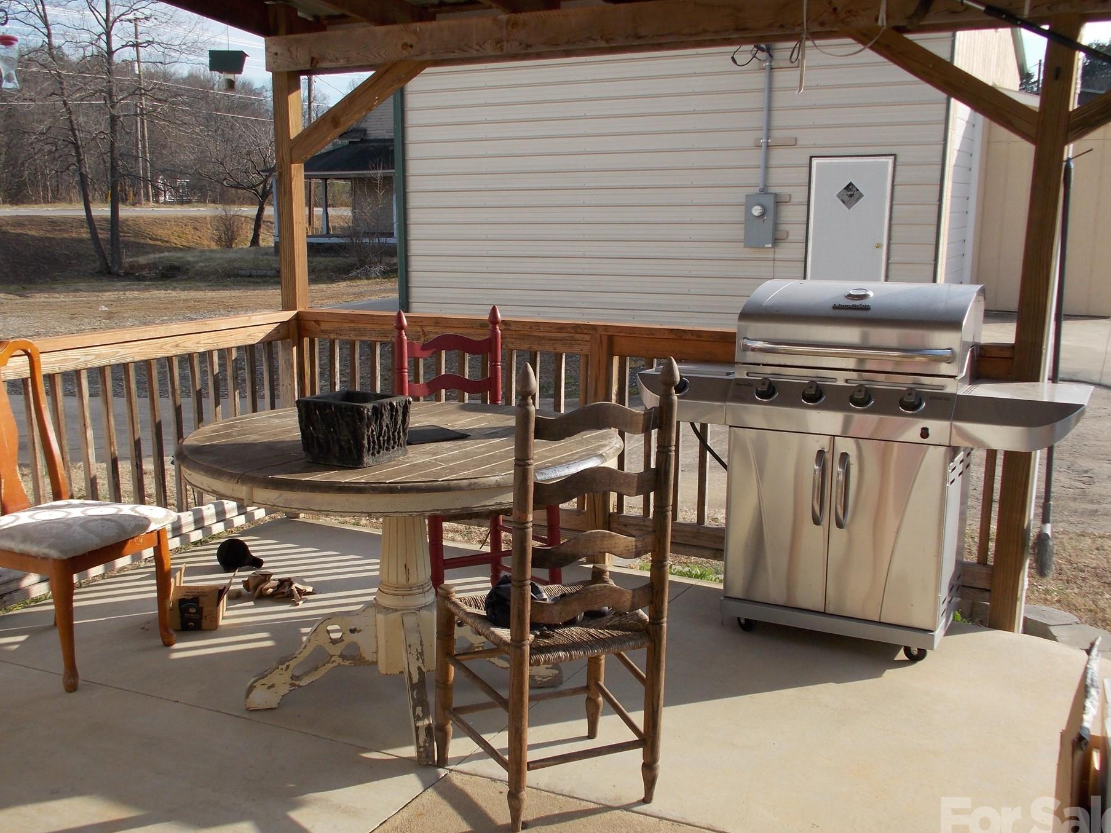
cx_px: 507
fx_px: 1091
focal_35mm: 34
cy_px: 446
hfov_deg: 53.9
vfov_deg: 41.8
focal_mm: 5.3
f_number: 3.3
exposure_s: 1/500
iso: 80
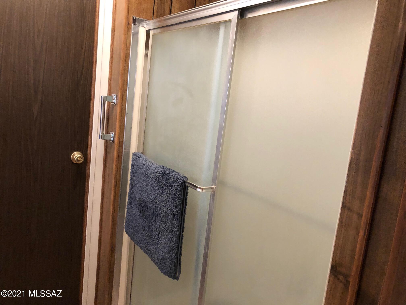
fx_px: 328
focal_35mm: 28
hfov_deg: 63.4
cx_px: 203
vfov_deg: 49.7
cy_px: 152
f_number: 1.8
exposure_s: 1/15
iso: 100
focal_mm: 3.99
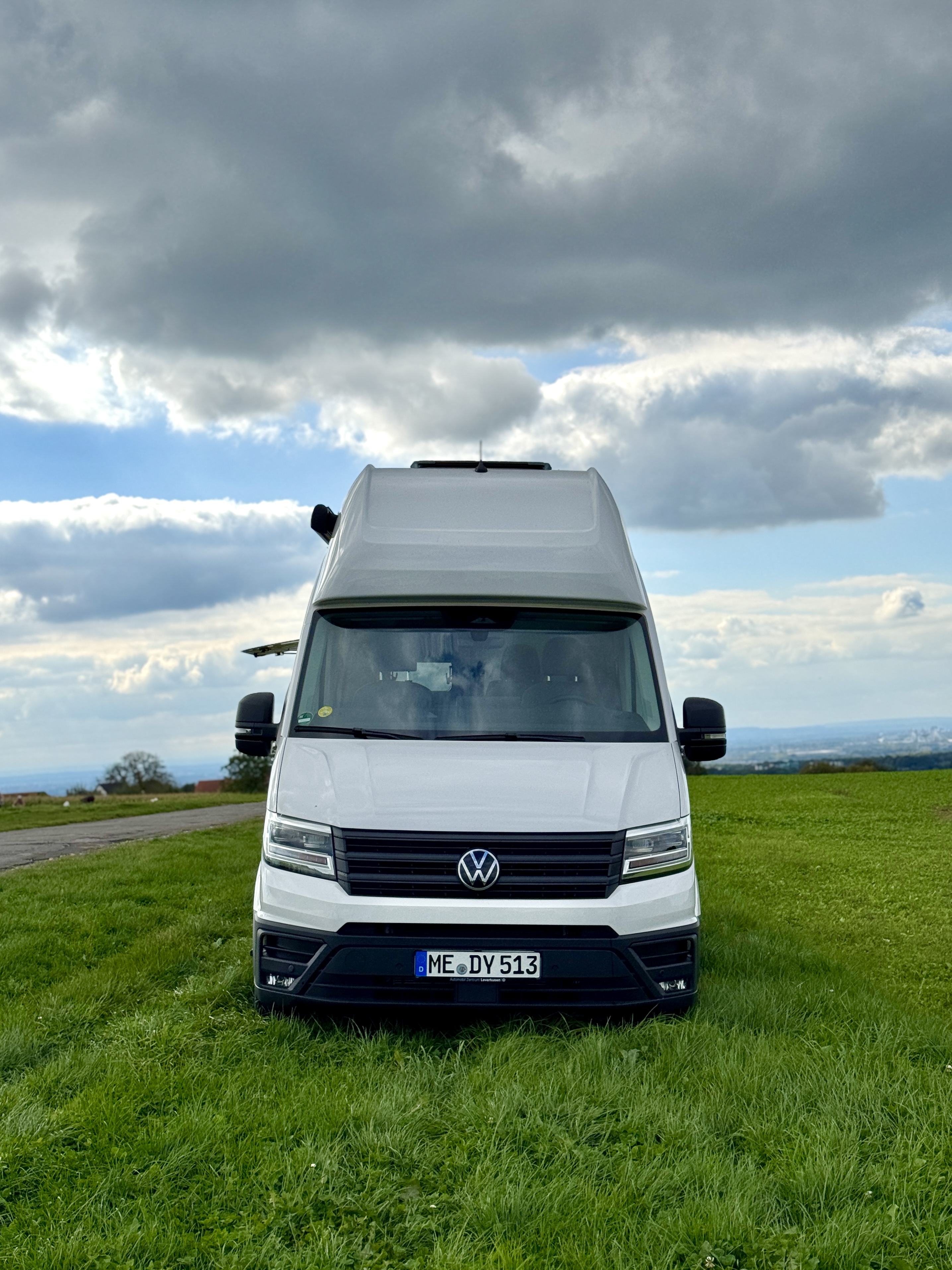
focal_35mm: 48
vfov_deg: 39.7
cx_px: 476
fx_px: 1760
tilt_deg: +3.1
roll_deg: +2.9
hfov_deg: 30.3
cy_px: 635
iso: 64
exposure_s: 1/7937
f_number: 1.78
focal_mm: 6.76
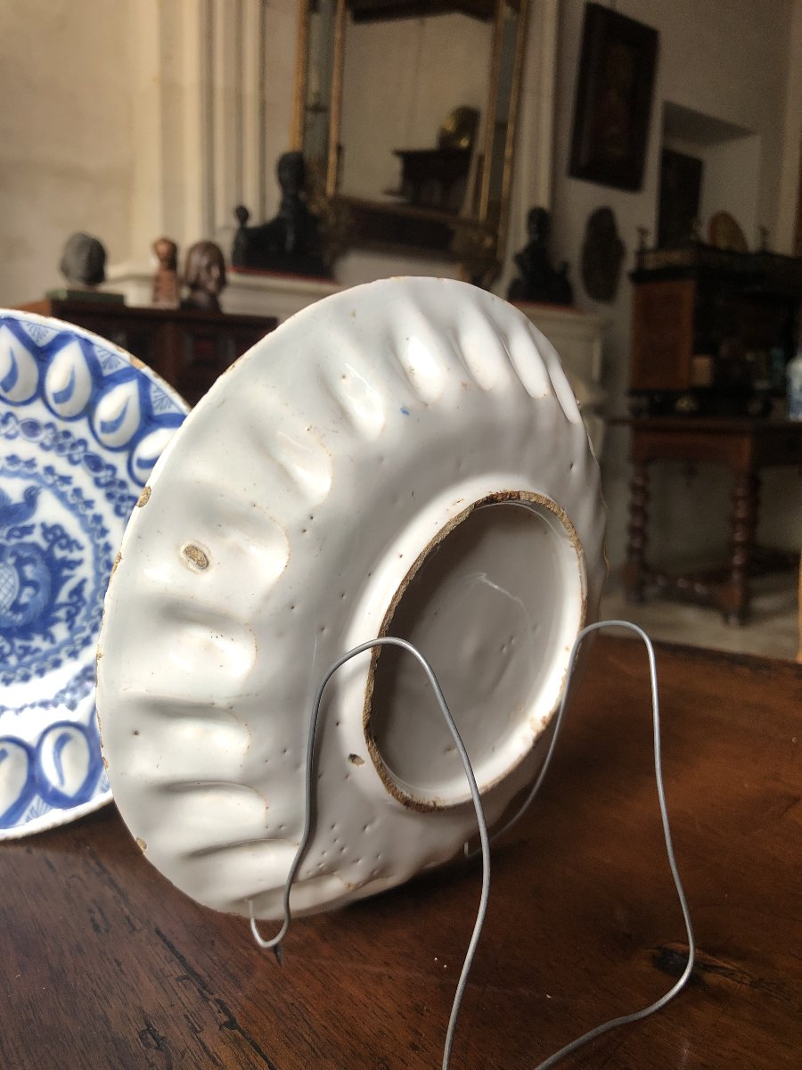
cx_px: 401
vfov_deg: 63.4
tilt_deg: -7.8
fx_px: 865
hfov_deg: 49.7
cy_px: 535
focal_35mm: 28
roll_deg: -1.1
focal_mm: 4
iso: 40
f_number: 1.8
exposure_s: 1/17
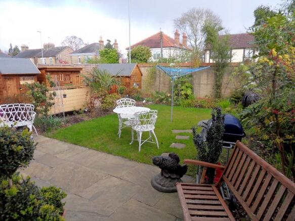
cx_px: 148
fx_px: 204
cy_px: 110
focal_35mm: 24
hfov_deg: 71.6
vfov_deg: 56.8
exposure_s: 1/250
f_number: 3.3
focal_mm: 4.2
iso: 80
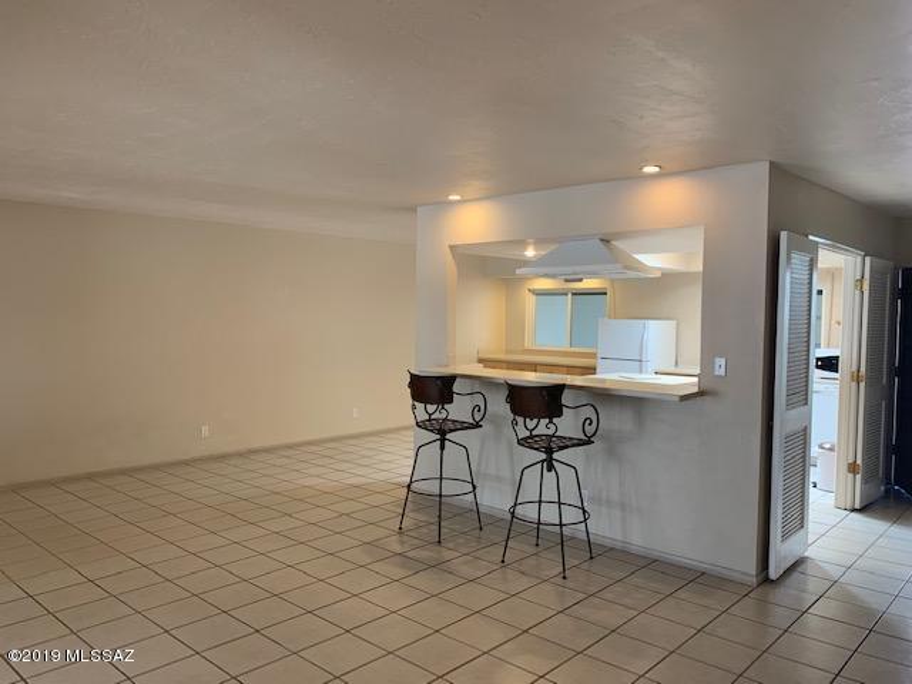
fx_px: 685
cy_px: 342
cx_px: 456
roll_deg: -1.3
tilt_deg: -2.6
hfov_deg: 67.3
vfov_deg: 53.1
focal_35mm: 26
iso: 80
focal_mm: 4.25
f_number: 1.8
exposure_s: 1/60
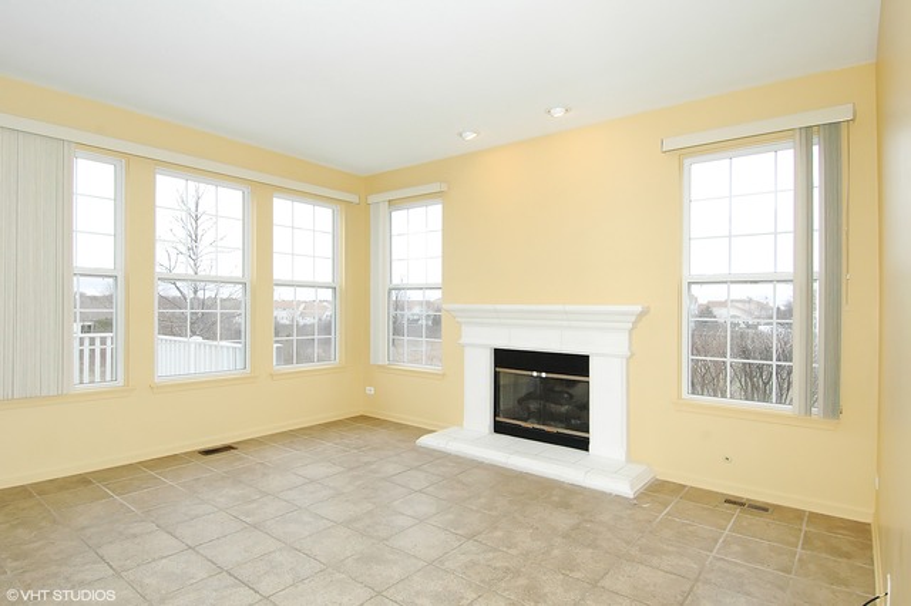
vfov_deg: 67.3
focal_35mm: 18
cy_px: 303
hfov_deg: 90.0
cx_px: 456
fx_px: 455
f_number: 8
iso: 800
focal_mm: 12
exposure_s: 1/250
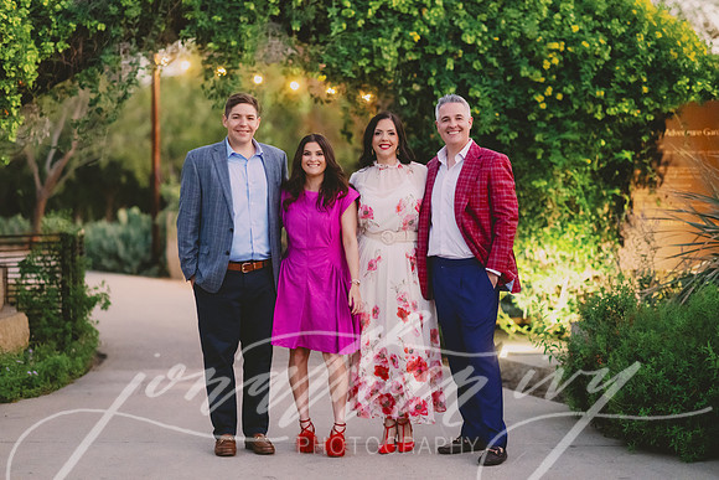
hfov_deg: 23.9
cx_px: 360
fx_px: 1698
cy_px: 240
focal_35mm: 85
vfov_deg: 16.1
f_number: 2
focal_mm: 85
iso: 6400
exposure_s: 1/160
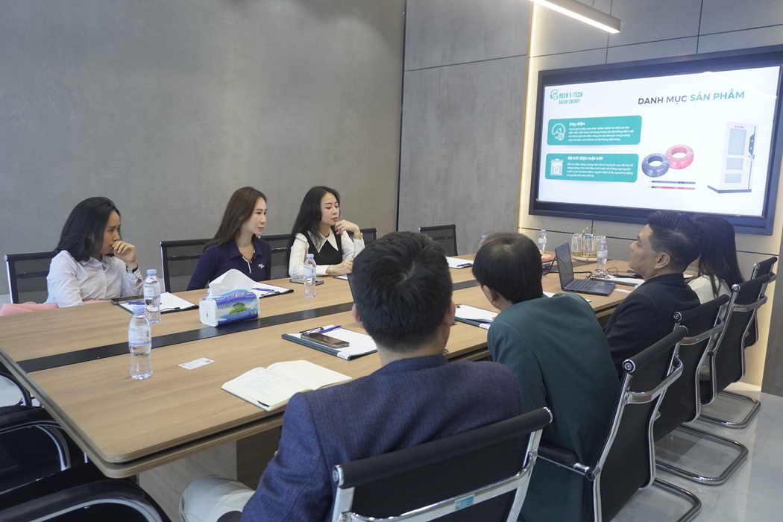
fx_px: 587
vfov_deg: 47.9
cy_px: 261
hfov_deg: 67.4
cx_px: 392
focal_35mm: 27
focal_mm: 18
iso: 1250
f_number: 4
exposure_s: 1/160
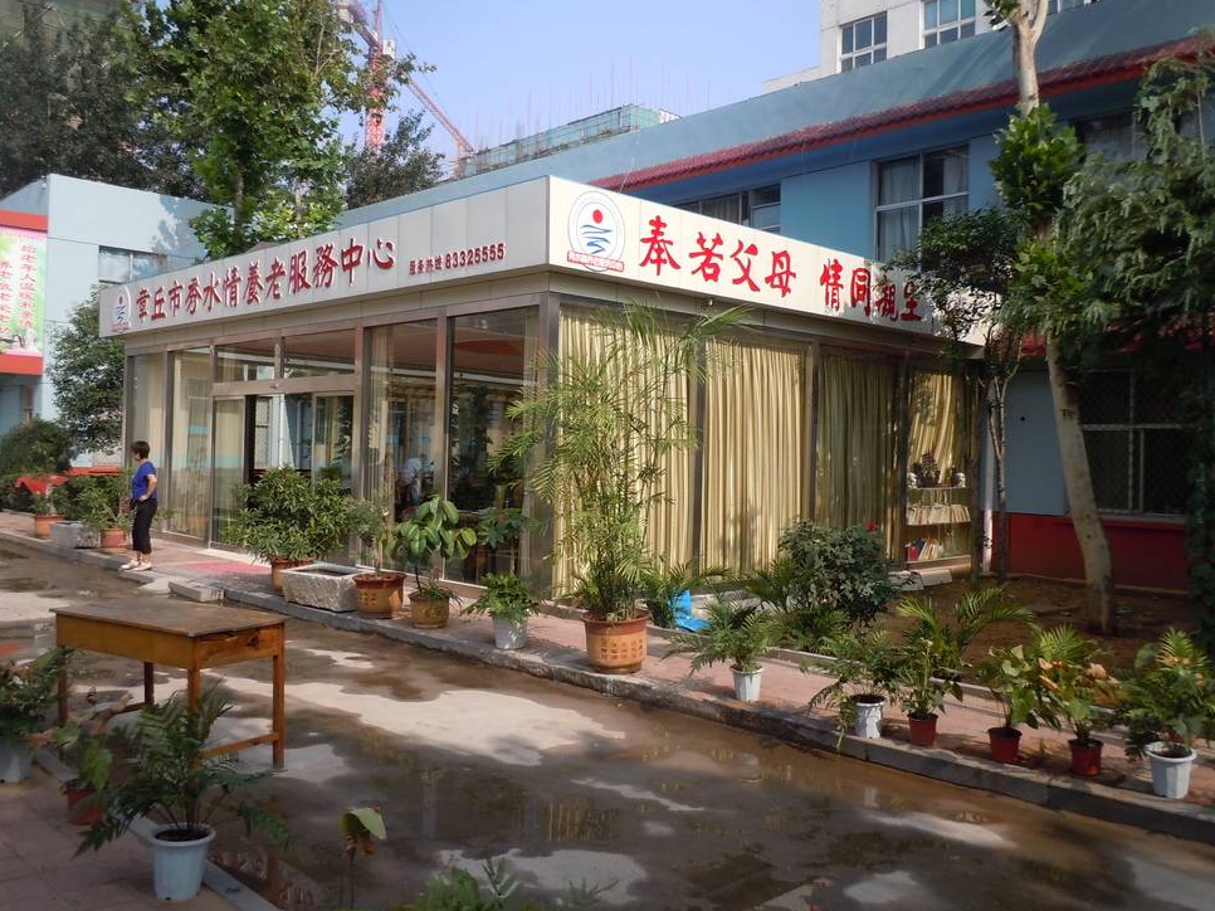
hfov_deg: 61.7
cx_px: 605
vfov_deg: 48.2
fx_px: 1018
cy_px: 445
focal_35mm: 29
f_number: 3.7
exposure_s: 1/500
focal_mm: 5
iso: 100
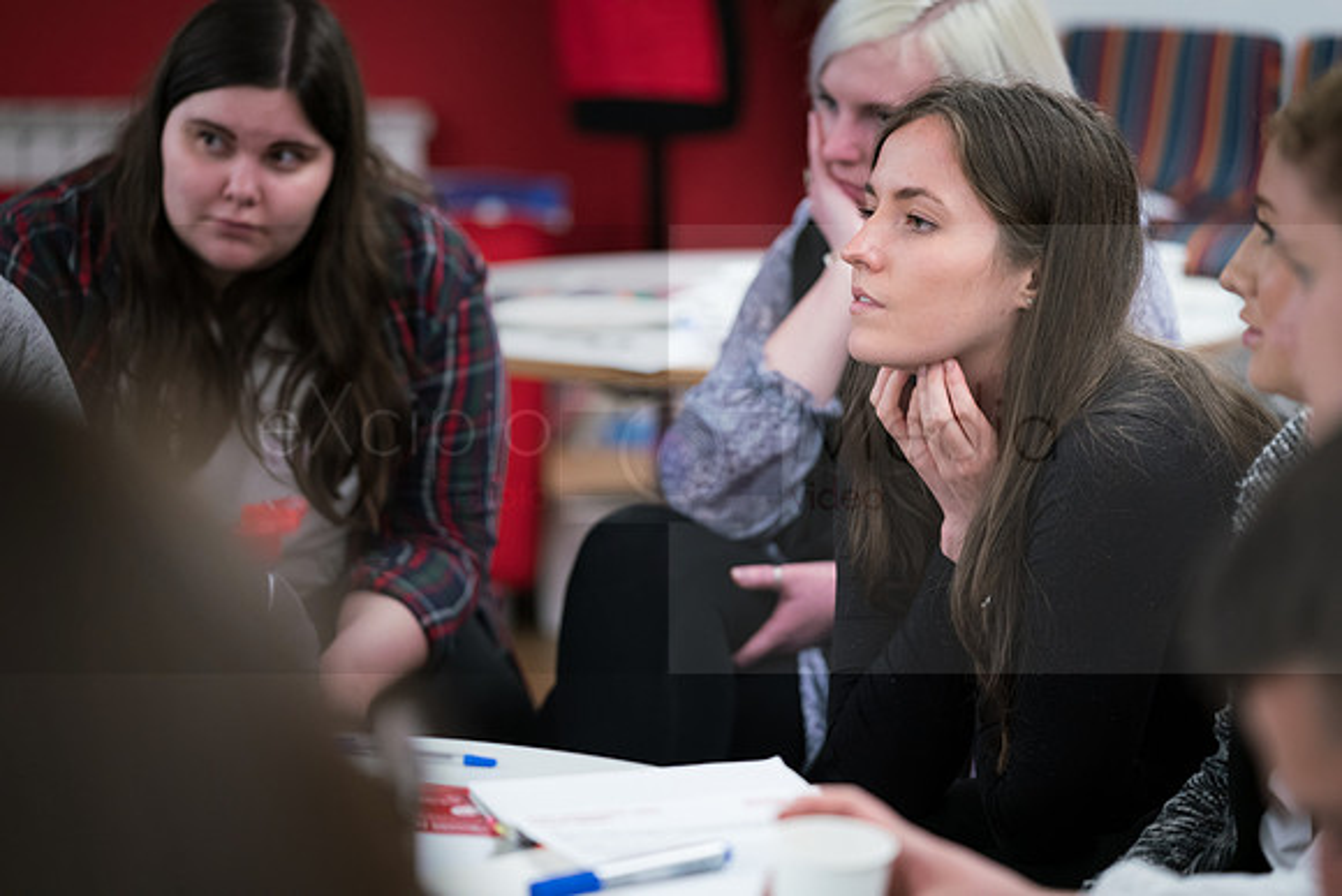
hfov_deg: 18.1
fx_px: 4213
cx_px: 671
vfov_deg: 12.1
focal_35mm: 113
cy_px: 448
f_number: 2.8
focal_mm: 113
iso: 2500
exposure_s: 1/125
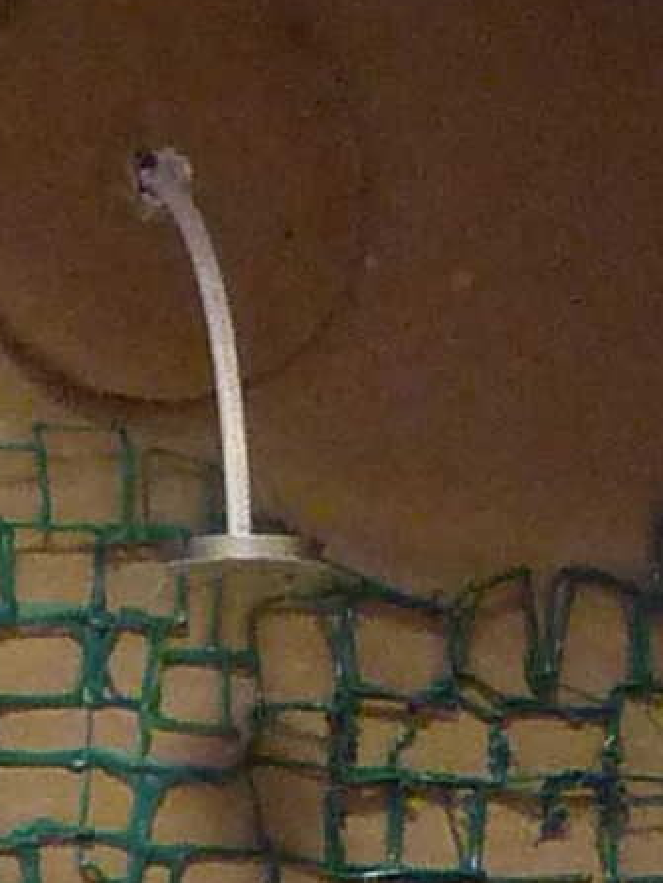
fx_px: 5970
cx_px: 570
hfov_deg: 6.3
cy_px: 1336
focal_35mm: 234
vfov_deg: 8.3
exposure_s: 1/15
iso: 400
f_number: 3.4
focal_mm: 4.7
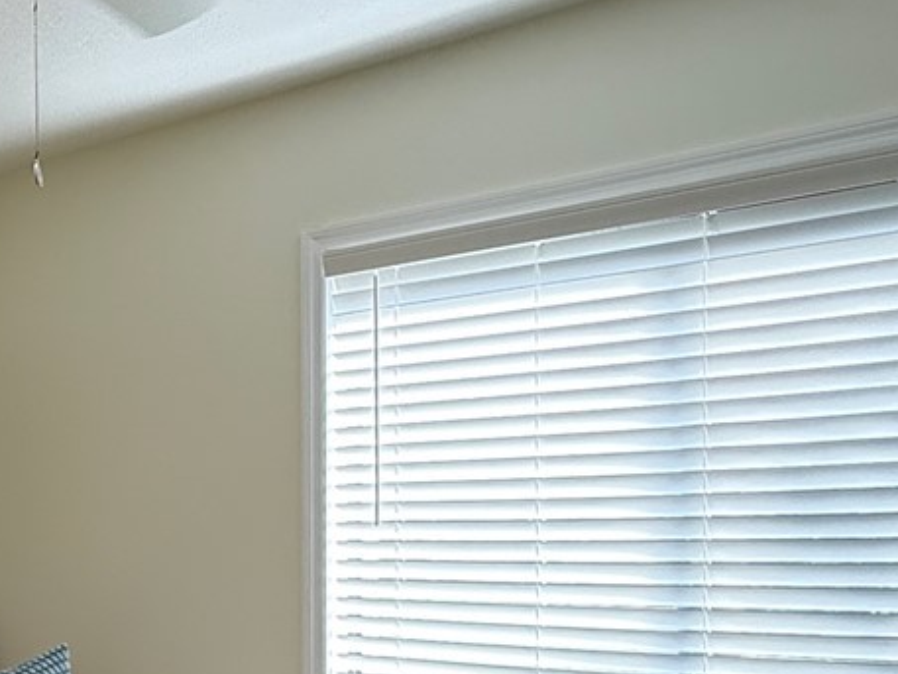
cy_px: 562
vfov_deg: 28.9
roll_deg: +1.0
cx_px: -171
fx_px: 1271
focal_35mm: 49
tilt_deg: -0.5
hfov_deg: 32.4
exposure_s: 1/120
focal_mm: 2.22
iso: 200
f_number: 2.2
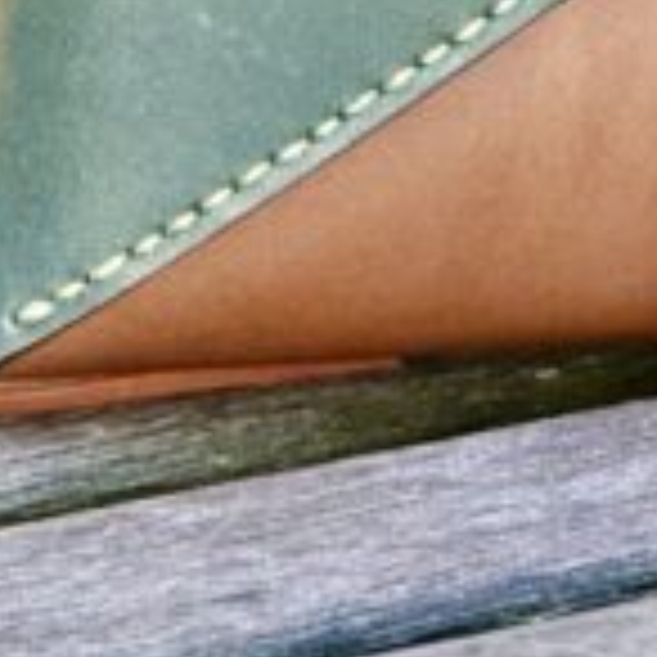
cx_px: 950
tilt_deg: -14.2
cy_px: -382
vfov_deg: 3.0
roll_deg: -1.5
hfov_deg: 3.0
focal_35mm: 581
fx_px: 12476
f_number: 2.8
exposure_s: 1/99
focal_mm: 15.66
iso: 160
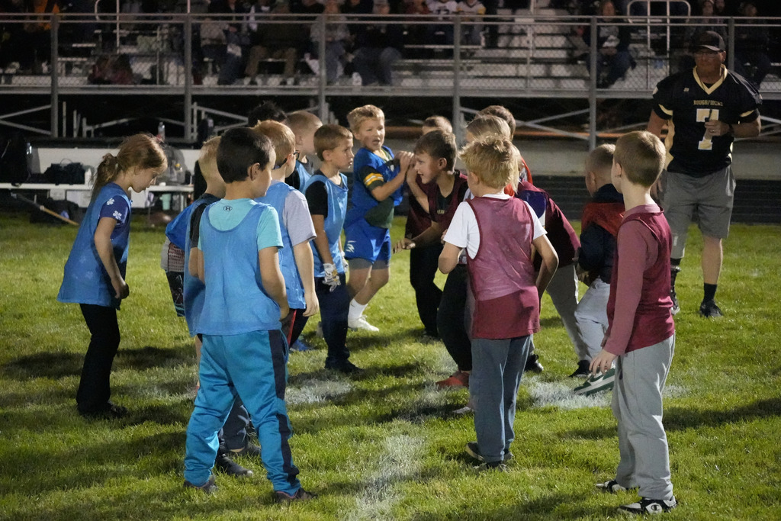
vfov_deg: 13.0
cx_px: 390
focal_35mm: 105
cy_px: 260
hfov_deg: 19.5
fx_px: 2278
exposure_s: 1/400
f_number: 4.5
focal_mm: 70
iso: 25600
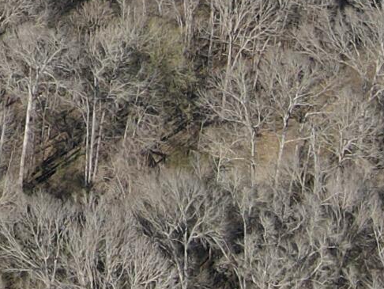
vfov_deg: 8.9
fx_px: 1643
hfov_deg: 11.5
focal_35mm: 148
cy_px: -437
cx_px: -473
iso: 100
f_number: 2.8
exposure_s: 1/500
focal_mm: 4.5
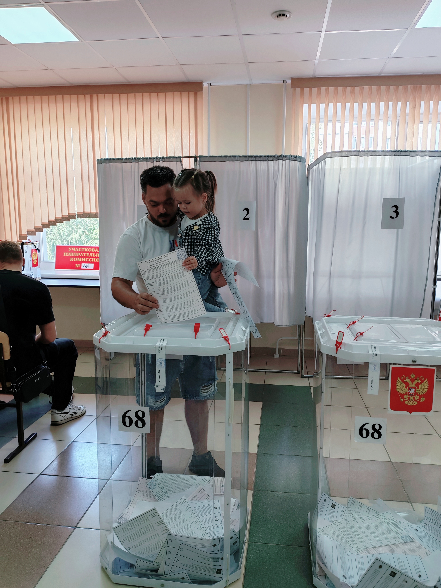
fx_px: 459
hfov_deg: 51.4
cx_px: 220
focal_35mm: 27
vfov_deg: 65.3
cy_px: 294
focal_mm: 6.12
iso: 125
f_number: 1.9
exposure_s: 1/100
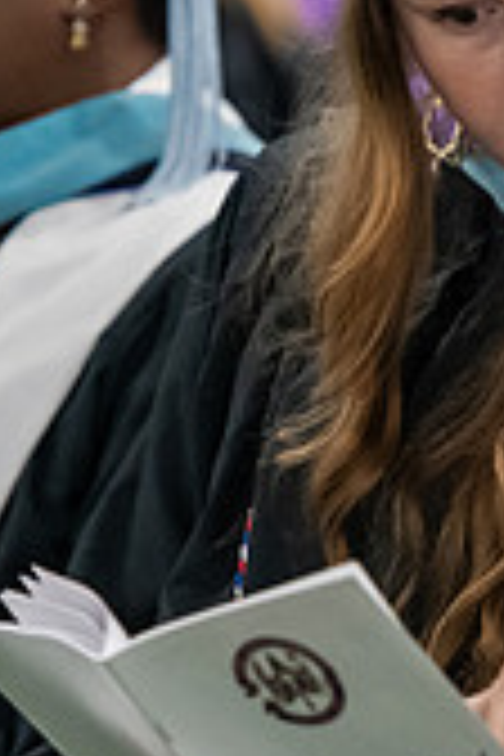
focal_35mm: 569
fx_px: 11948
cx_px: 558
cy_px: 106
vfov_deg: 3.6
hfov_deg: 2.4
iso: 4000
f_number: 3.2
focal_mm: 165
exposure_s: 1/200
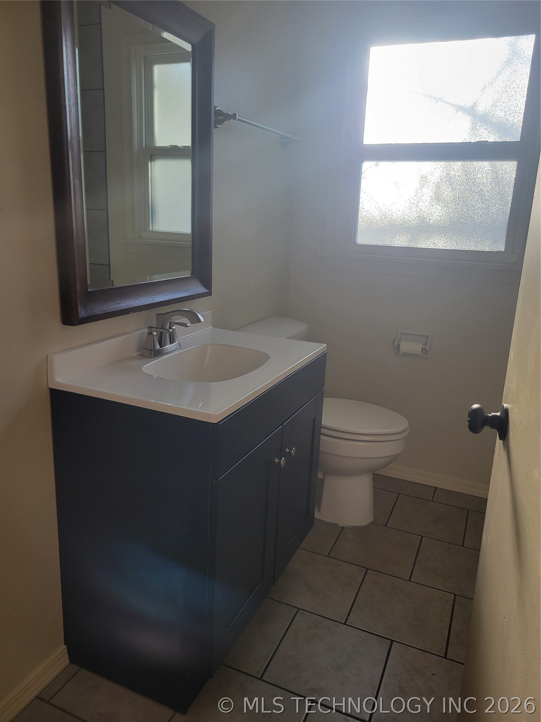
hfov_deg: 53.1
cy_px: 361
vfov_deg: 67.3
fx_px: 542
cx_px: 270
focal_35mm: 26
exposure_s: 1/152
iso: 40
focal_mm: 5.4
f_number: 1.8
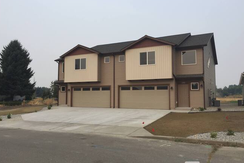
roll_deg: -1.1
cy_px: 82
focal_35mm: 31
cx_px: 120
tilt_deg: +4.3
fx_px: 210
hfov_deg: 60.3
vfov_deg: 42.3
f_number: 2.2
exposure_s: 1/638
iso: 32
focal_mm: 4.15
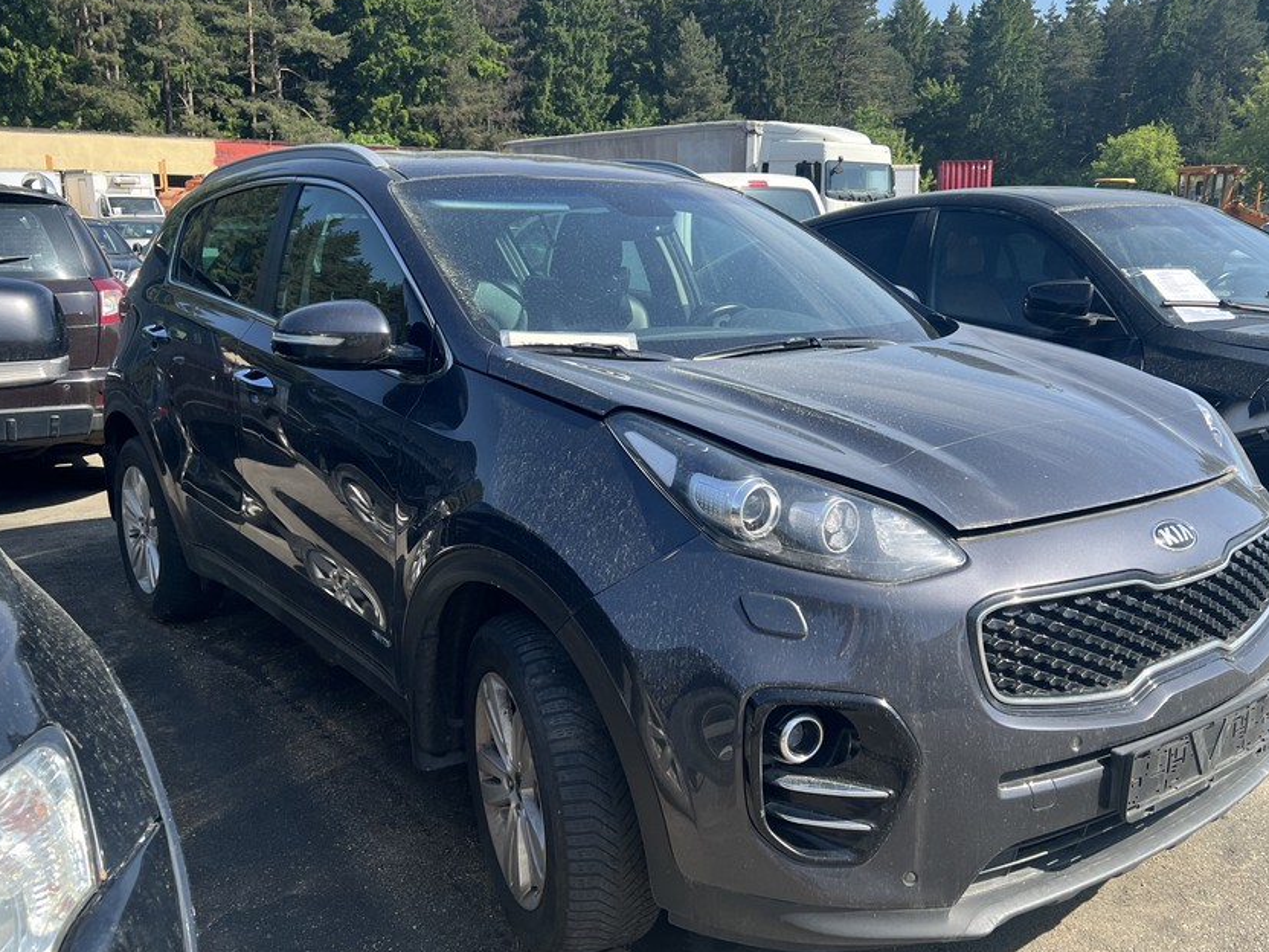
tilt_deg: -10.9
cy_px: 517
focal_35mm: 32
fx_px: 1173
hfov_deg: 56.7
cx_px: 697
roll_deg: -1.8
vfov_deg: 44.1
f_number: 1.5
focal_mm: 5.7
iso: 50
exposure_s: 1/1531
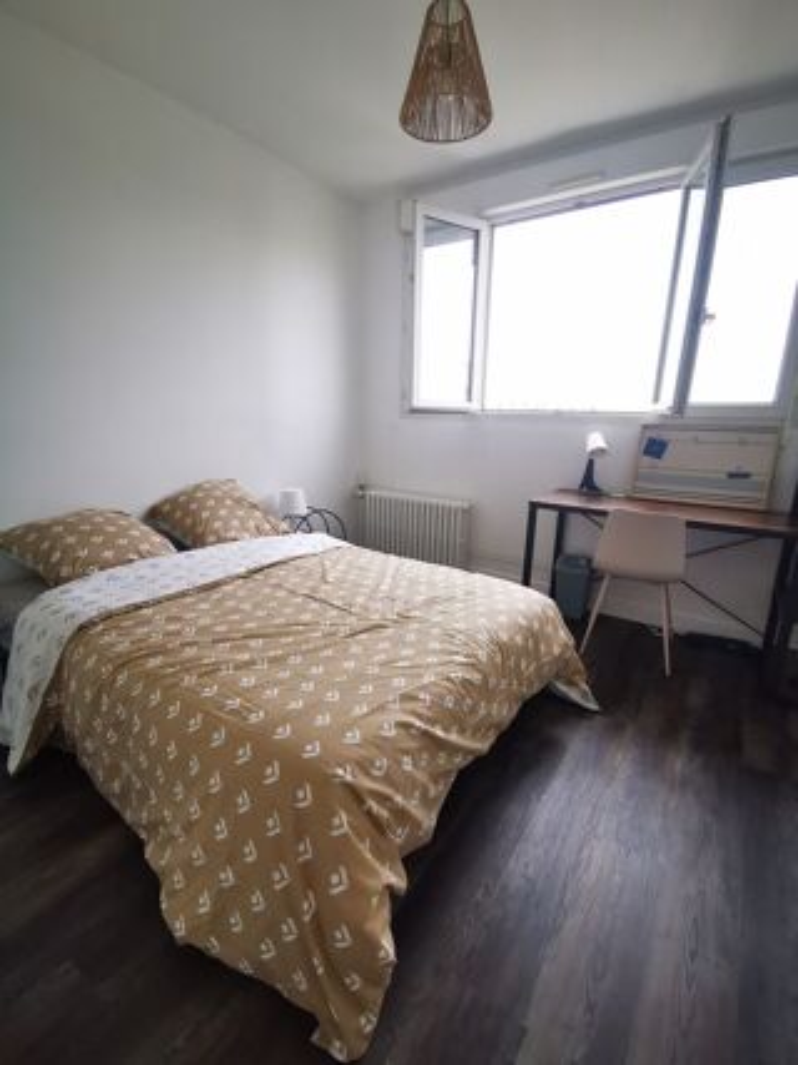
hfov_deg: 78.1
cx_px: 399
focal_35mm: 16
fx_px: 492
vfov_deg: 94.5
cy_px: 532
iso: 100
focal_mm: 2.35
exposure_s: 1/50
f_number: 2.2
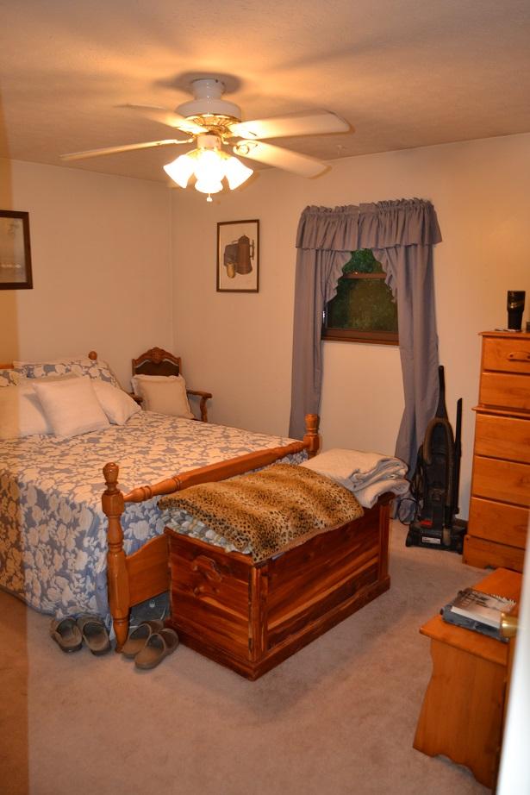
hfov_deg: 47.9
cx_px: 265
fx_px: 596
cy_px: 398
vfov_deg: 67.4
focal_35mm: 27
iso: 450
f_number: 3.5
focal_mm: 18
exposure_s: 1/60
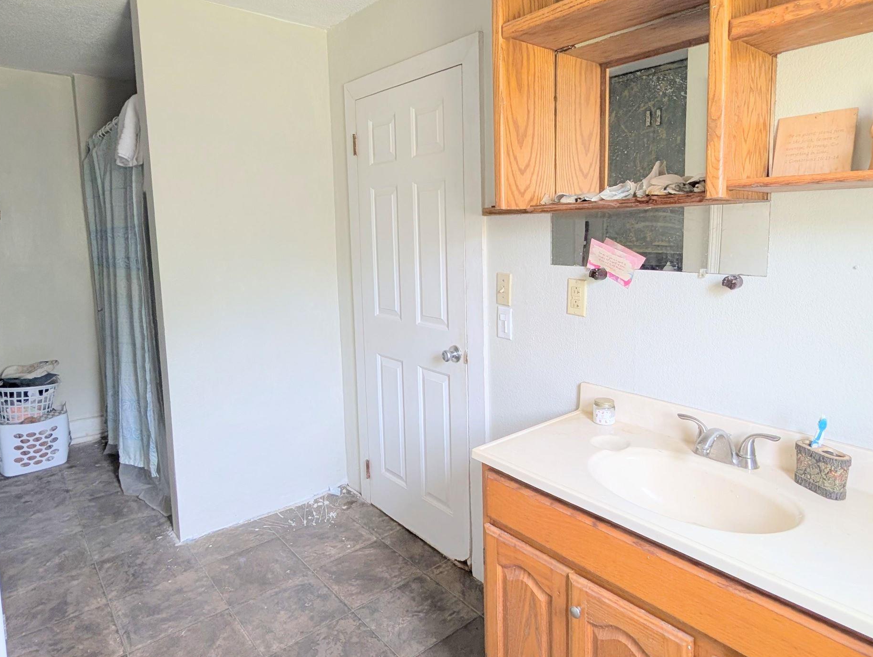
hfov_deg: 81.6
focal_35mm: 20
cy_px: 290
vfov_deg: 65.9
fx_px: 505
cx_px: 455
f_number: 1.7
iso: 54
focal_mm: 2.02
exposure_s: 1/25.9
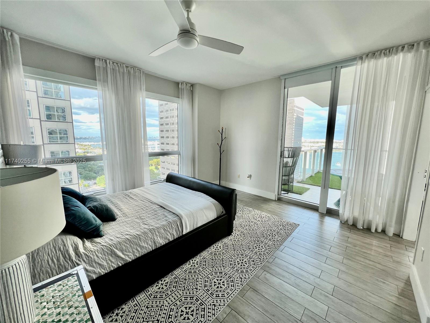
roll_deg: -0.1
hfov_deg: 106.2
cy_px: 162
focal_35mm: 13
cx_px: 215
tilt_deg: -7.5
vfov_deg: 89.9
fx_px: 161
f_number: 1.8
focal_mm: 1.57
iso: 50
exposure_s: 1/99
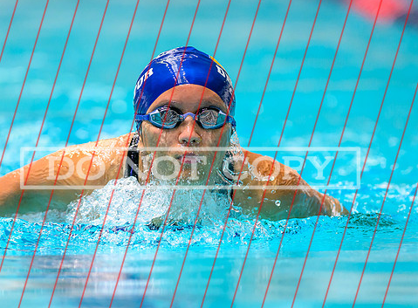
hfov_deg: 3.7
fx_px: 6468
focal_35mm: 539
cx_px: 189
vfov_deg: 2.7
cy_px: 242
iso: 2500
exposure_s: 1/1000
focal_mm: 300
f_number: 2.8
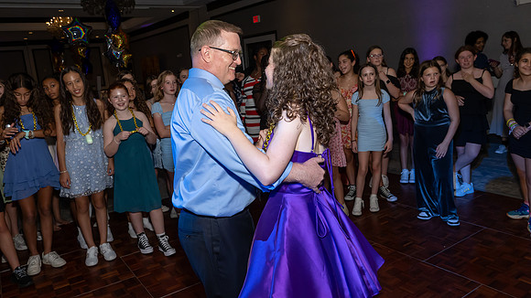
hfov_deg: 67.4
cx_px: 266
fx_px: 398
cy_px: 138
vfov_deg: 41.1
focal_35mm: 28
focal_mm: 18
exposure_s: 1/250
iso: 1000
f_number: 7.1
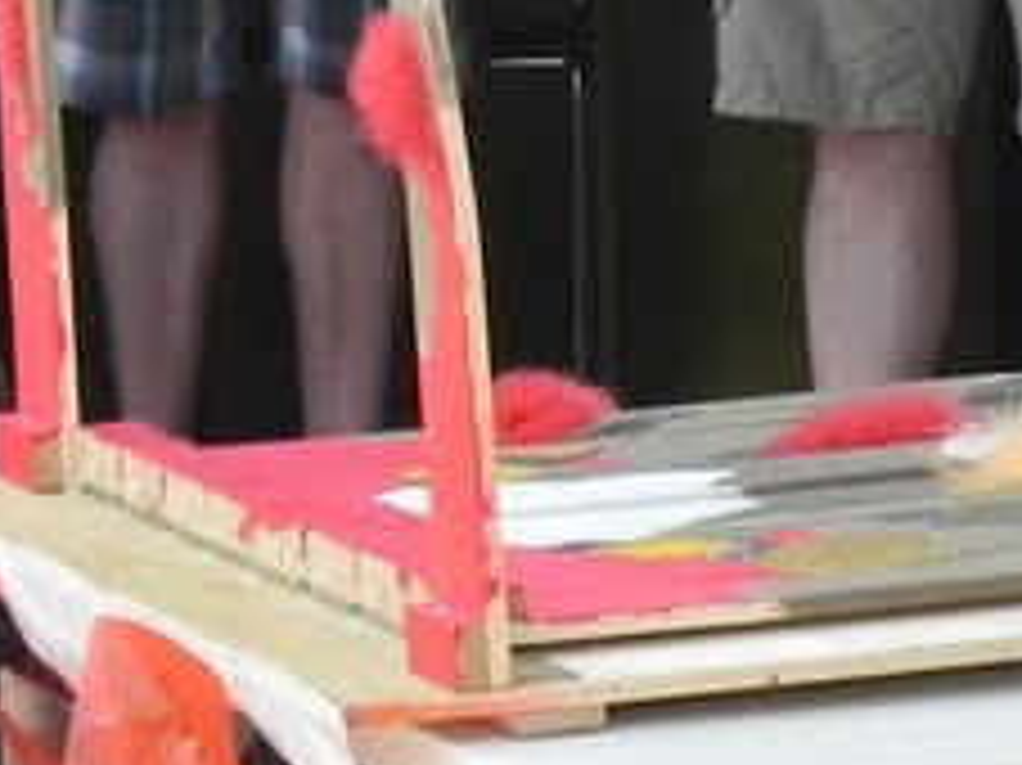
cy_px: 279
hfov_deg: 5.9
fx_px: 9974
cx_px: 707
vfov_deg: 4.4
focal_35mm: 338
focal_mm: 13.4
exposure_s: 1/165
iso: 160
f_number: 5
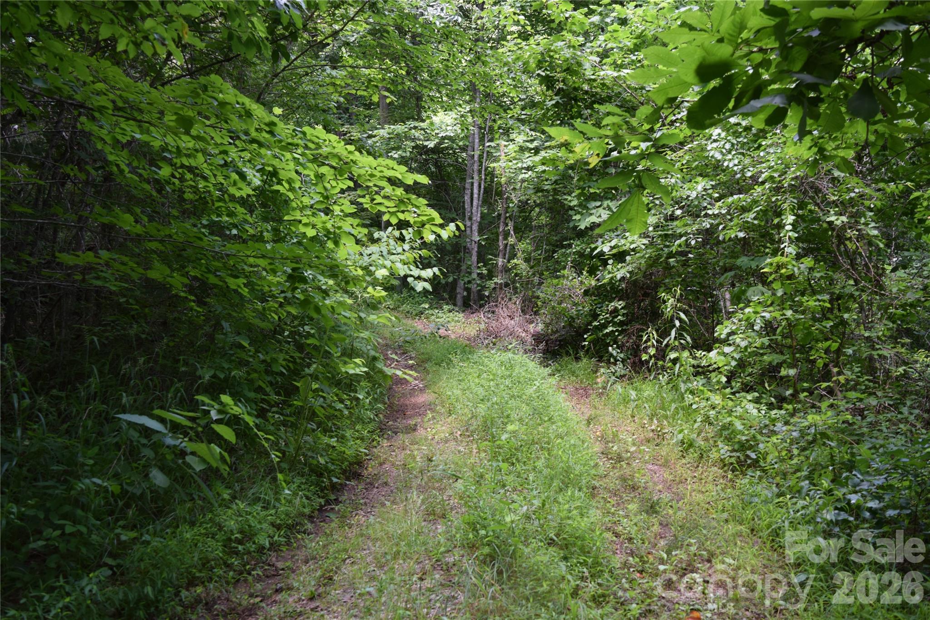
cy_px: 310
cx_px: 465
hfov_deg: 55.1
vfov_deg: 38.4
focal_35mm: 34
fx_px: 891
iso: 400
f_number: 5.6
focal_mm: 23
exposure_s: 1/125
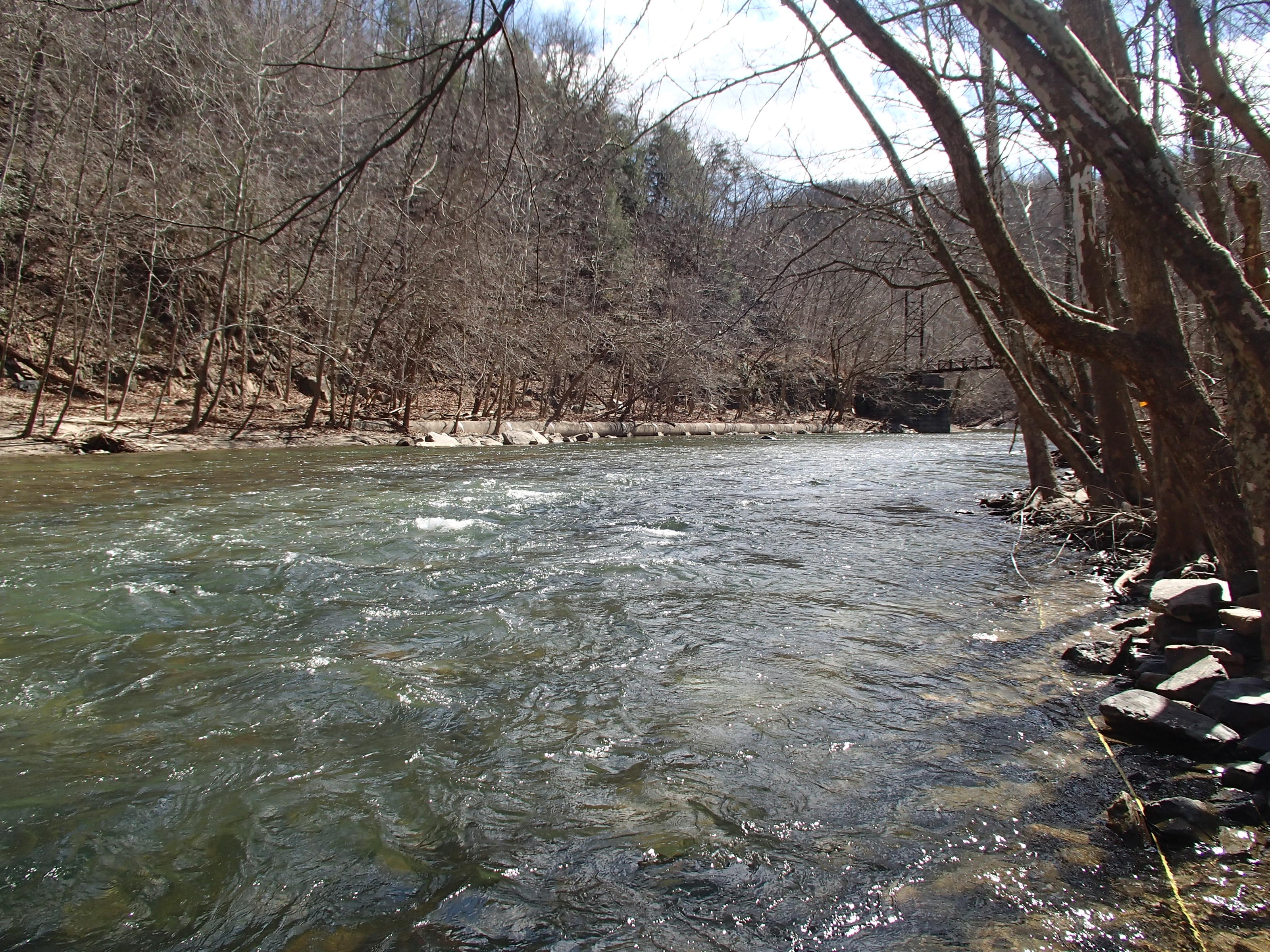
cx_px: 635
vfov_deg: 49.7
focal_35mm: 28
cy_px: 476
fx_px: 1027
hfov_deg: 63.4
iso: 100
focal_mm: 5
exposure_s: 1/500
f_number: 3.9
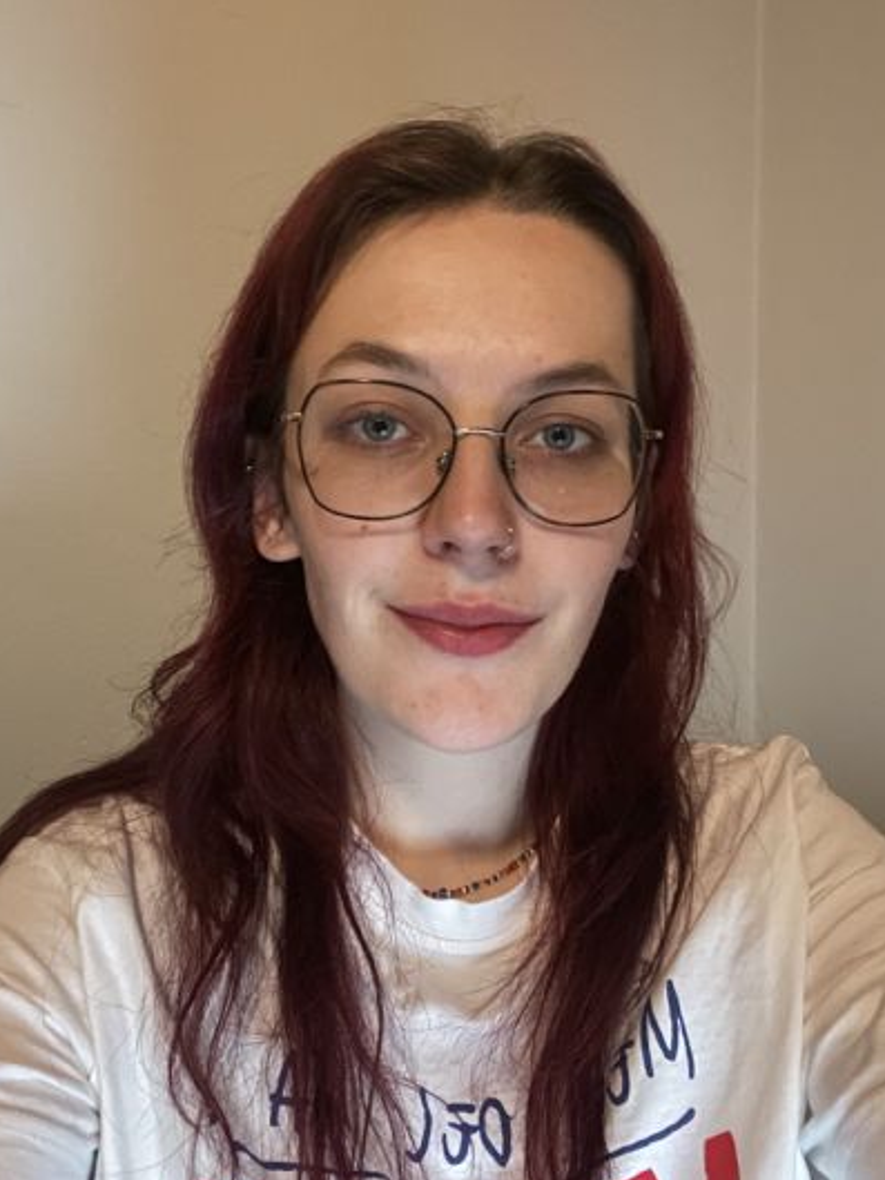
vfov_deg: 53.9
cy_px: 591
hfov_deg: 41.8
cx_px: 482
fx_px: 1159
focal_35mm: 34
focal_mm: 2.71
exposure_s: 1/14
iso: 1250
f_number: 2.2
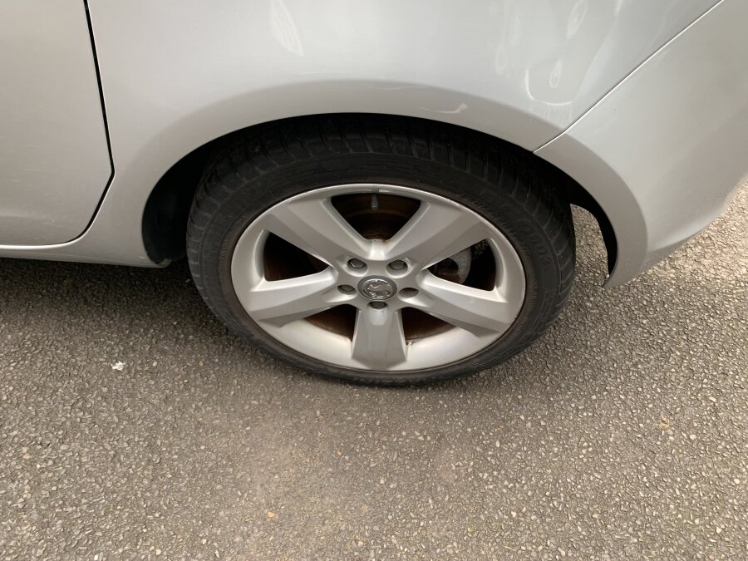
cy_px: 280
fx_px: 562
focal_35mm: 26
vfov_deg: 53.1
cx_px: 374
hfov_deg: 67.3
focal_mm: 4.25
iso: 80
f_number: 1.8
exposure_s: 1/121
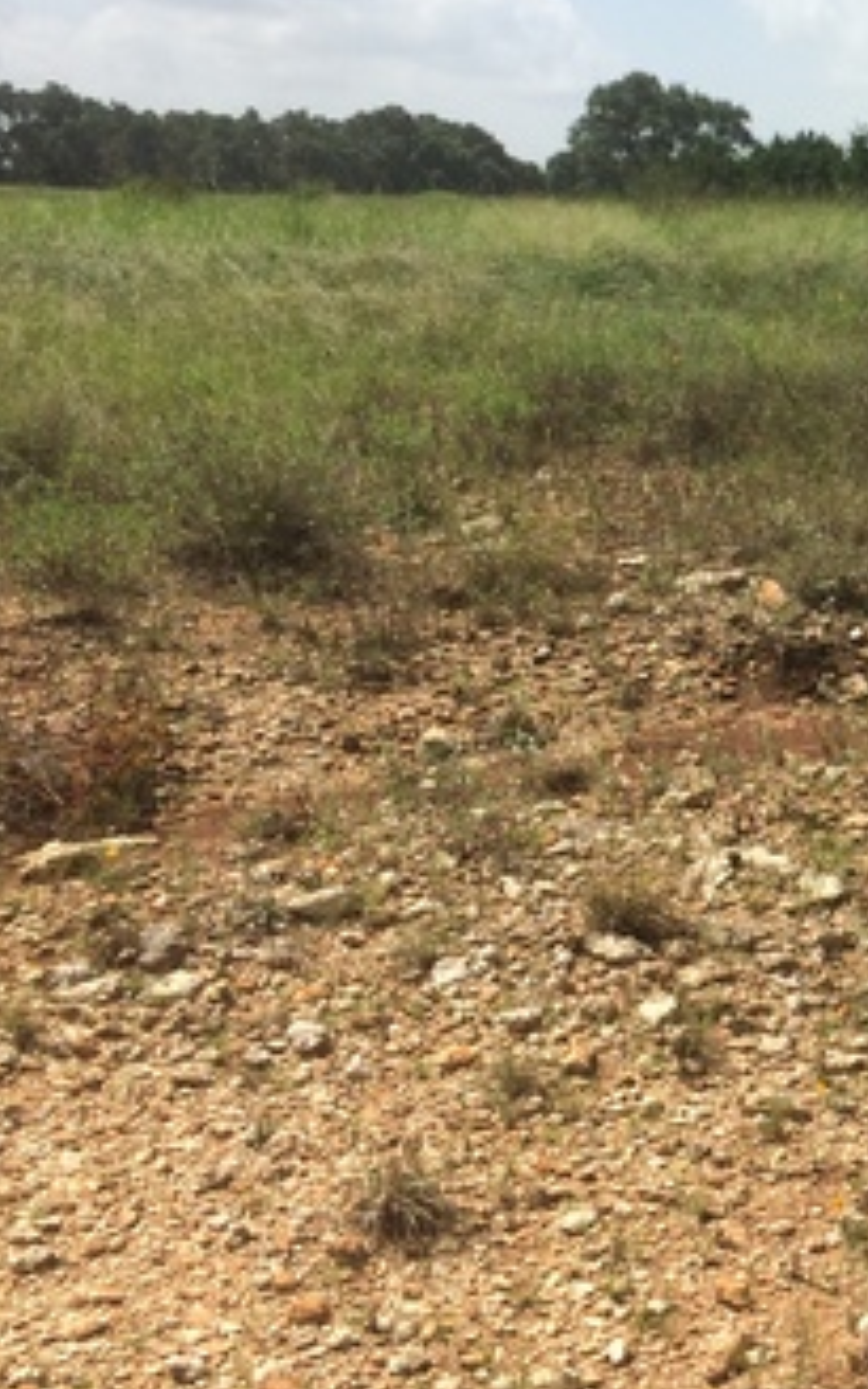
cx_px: 1114
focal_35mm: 60
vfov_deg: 33.8
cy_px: 504
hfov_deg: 19.9
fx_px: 2271
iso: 32
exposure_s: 1/3425
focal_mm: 4.15
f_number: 2.2
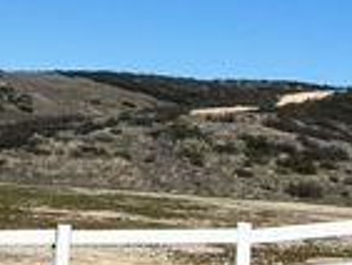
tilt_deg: +1.4
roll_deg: -3.8
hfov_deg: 16.5
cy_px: 100
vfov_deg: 12.6
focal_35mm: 118
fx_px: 1201
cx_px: 37
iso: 50
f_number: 1.6
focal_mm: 5.1
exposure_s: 1/6173
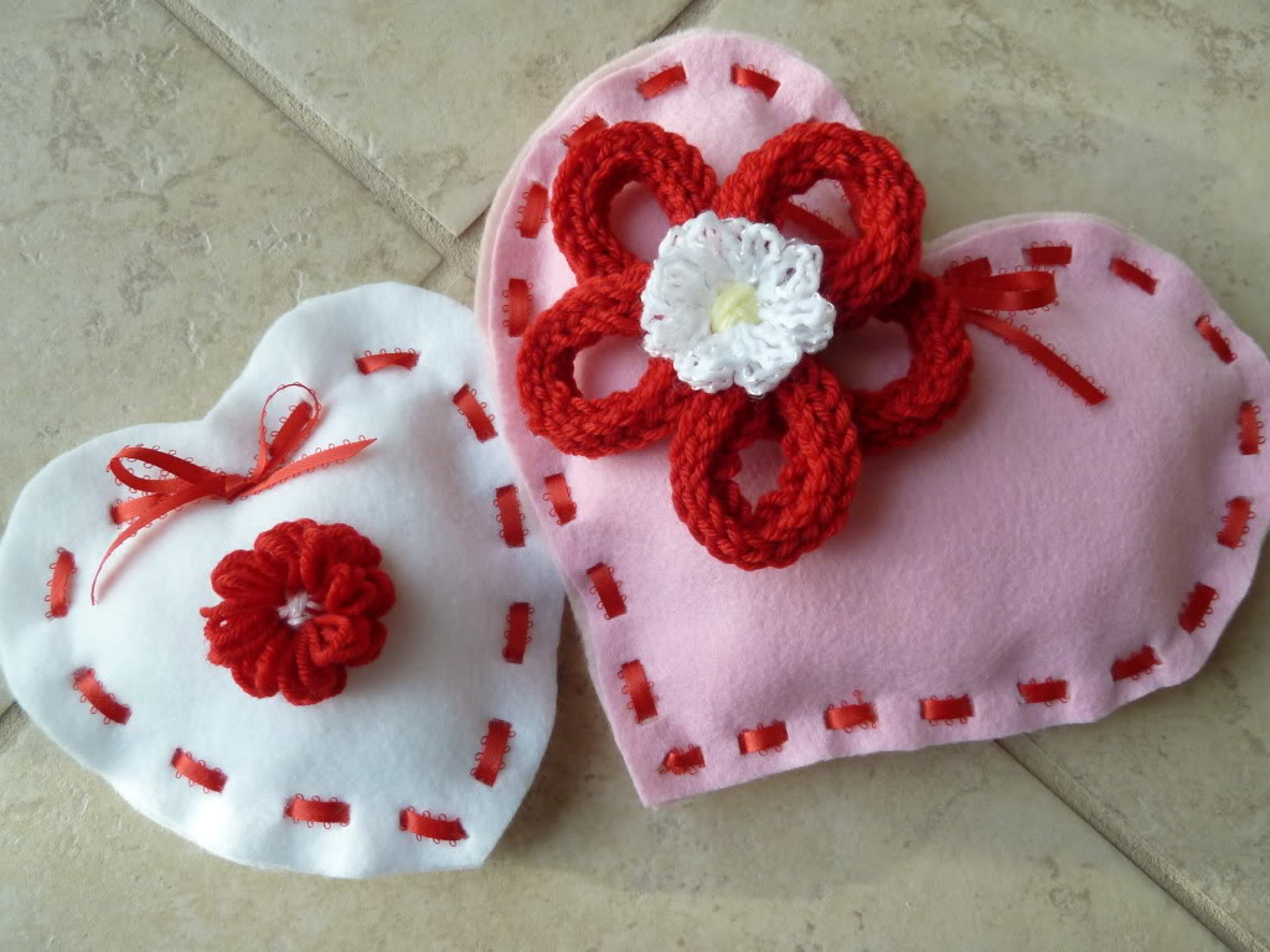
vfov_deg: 54.9
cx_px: 635
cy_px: 476
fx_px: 917
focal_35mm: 25
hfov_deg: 69.4
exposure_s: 1/30
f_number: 3.3
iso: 160
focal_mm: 4.1
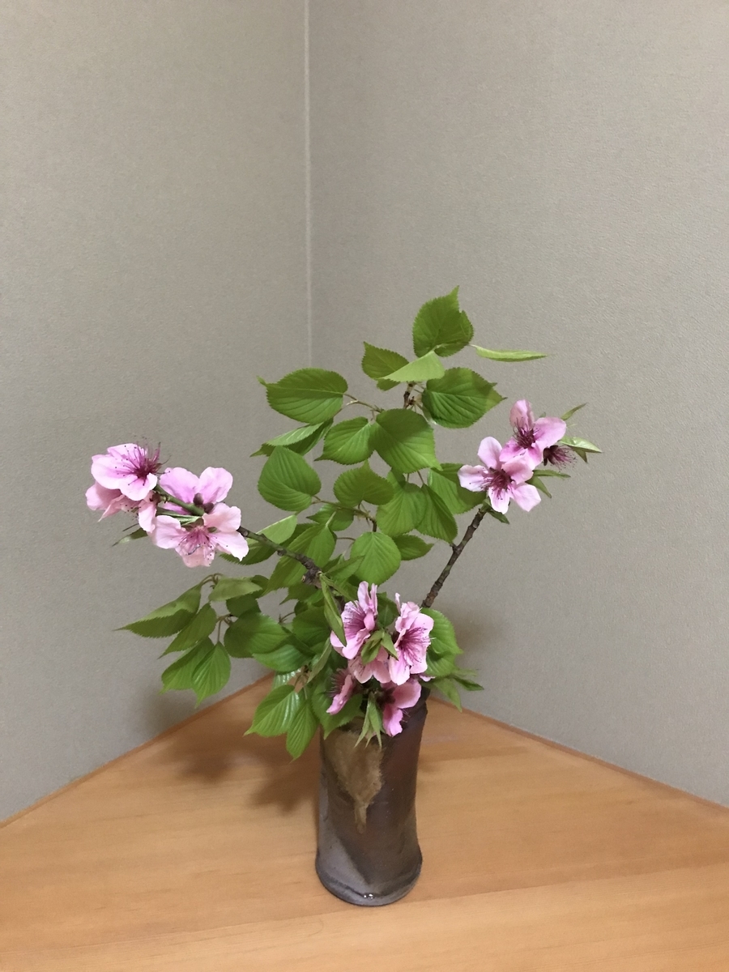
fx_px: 786
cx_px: 364
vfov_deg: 63.4
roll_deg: -2.6
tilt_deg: -14.4
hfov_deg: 49.7
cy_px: 486
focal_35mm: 28
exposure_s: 1/4
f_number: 1.8
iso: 100
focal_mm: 3.99
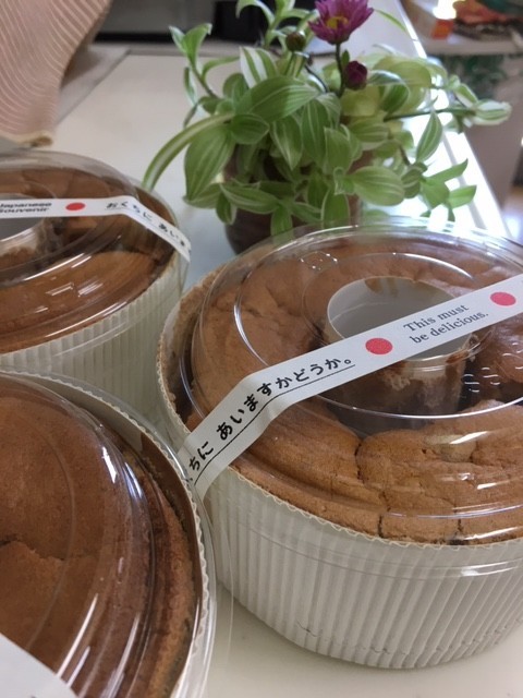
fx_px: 584
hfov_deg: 48.2
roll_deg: -1.5
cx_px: 262
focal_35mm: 29
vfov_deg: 61.7
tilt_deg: -39.6
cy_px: 349
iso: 50
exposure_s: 1/30
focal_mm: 4.15
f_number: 2.2
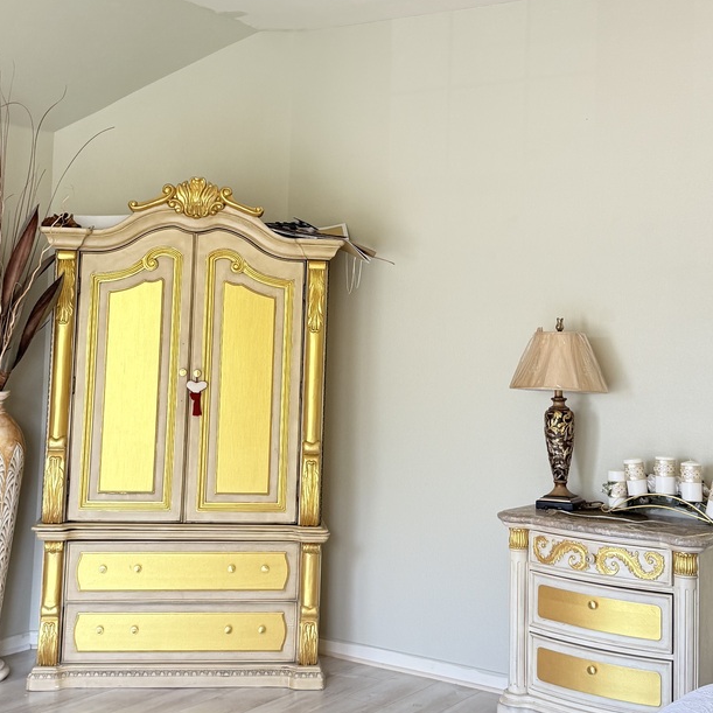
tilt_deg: +6.8
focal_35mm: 50
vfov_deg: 33.8
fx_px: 1165
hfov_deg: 34.0
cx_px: 344
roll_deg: -2.1
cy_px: 253
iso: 160
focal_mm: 6.76
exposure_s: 1/127
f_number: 1.78
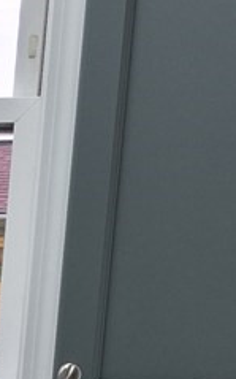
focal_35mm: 157
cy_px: 579
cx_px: -377
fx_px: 1619
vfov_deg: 12.6
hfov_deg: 7.6
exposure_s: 1/120
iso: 80
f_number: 1.8
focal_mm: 5.4
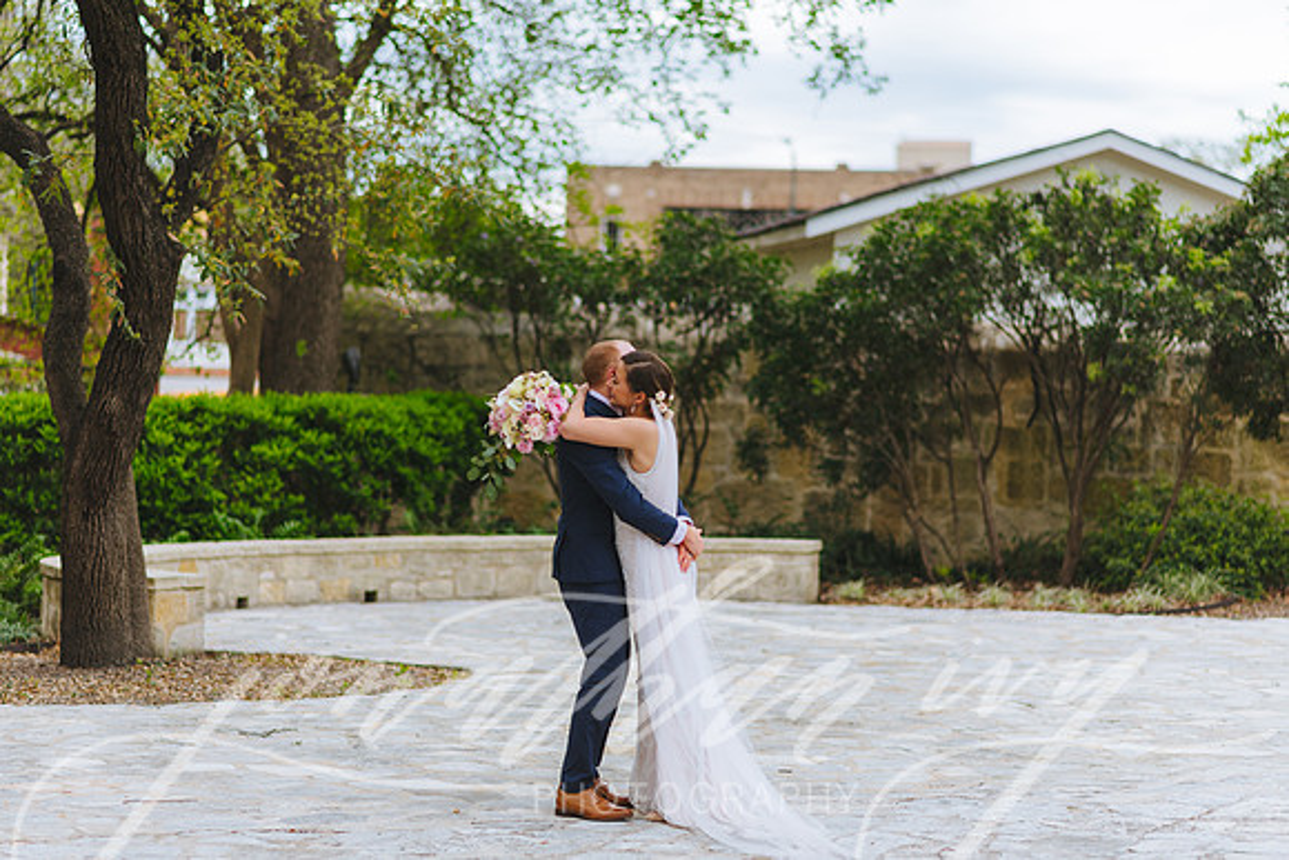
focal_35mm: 87
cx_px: 644
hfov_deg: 23.4
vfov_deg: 15.7
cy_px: 430
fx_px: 3118
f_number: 2
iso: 80
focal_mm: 85
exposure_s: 1/1600
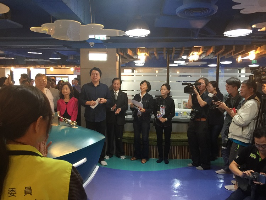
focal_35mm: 29
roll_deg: -2.3
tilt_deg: -2.5
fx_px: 223
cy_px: 100
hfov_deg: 61.7
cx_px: 133
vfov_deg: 48.2
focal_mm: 4.15
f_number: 2.2
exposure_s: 1/15
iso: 100
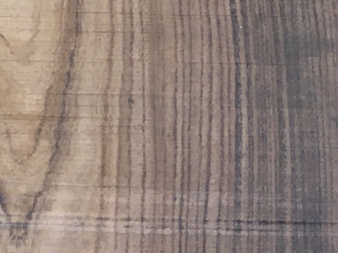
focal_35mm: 165
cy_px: 214
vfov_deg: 9.0
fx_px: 1610
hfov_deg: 11.9
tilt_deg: -64.7
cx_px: 66
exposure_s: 1/33
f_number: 2.2
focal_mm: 4.15
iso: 80
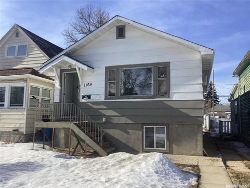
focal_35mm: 31
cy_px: 94
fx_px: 224
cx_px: 125
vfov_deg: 45.4
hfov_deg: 58.4
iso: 25
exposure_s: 1/1314
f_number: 2.4
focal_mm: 3.3
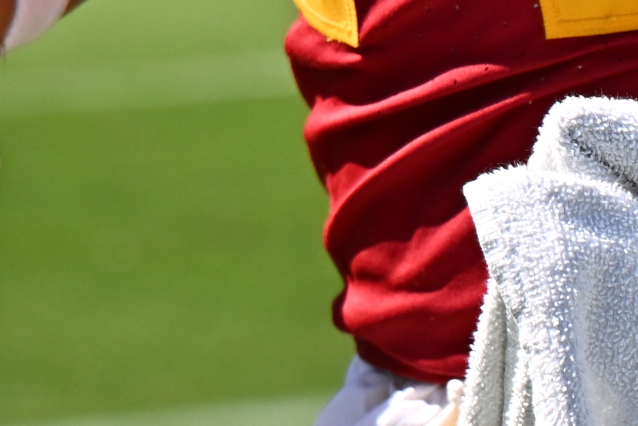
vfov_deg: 2.9
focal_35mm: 464
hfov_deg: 4.4
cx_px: 513
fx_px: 8222
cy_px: -581
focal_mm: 70
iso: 160
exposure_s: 1/4000
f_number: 2.8
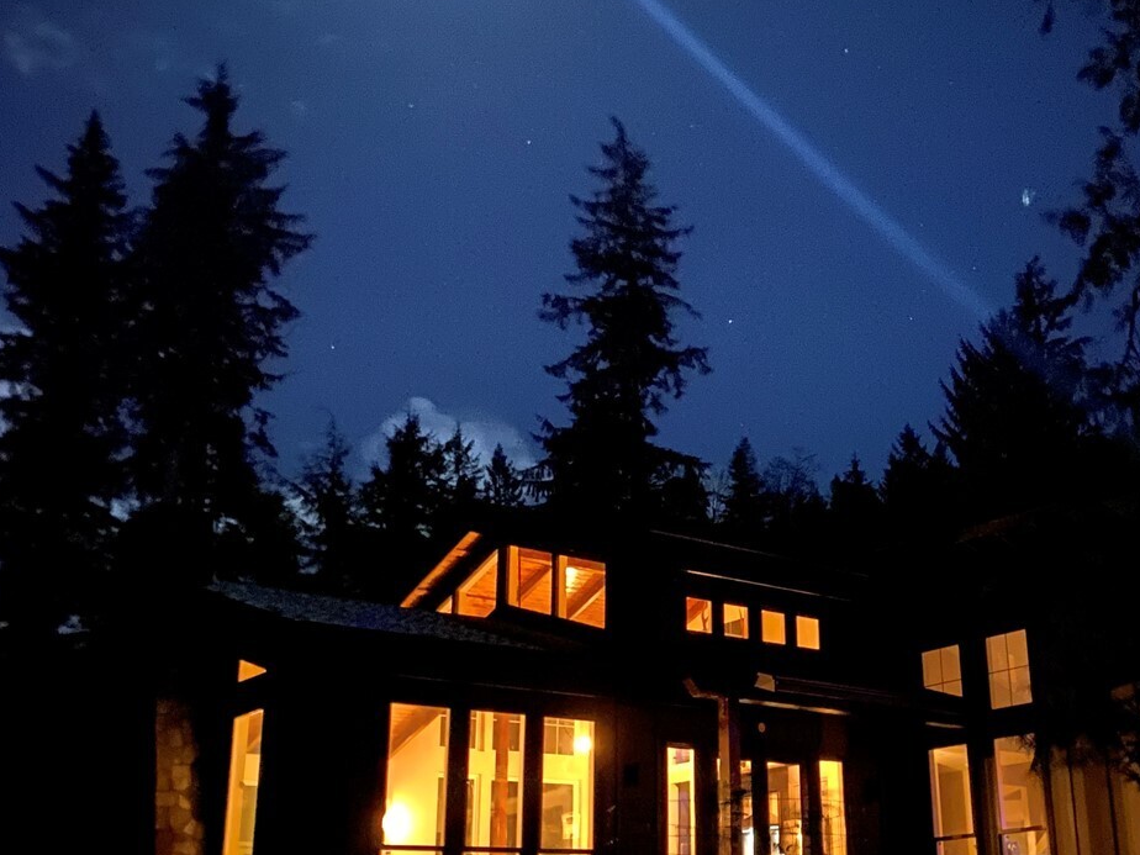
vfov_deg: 32.2
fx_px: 1482
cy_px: 453
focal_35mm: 45
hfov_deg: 41.2
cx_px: 809
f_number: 1.8
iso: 1250
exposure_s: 1/2
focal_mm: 4.25
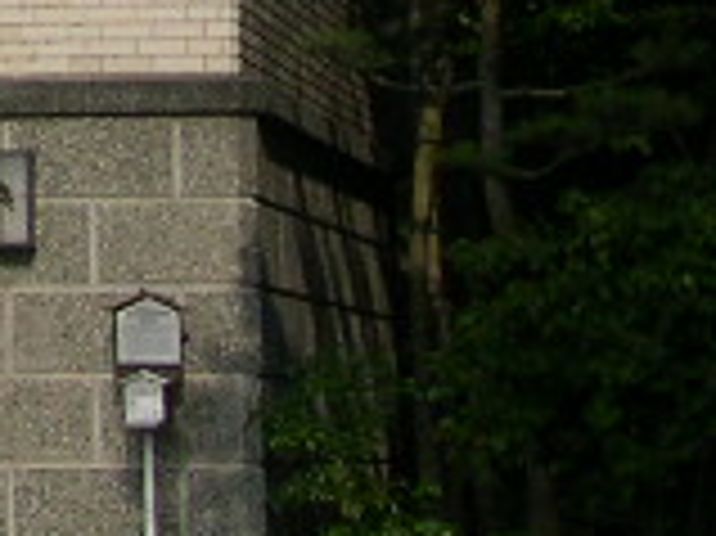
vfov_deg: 5.7
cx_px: -1243
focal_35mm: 245
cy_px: -991
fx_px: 5064
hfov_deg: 7.4
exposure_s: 1/277
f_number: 7.6
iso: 100
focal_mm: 8
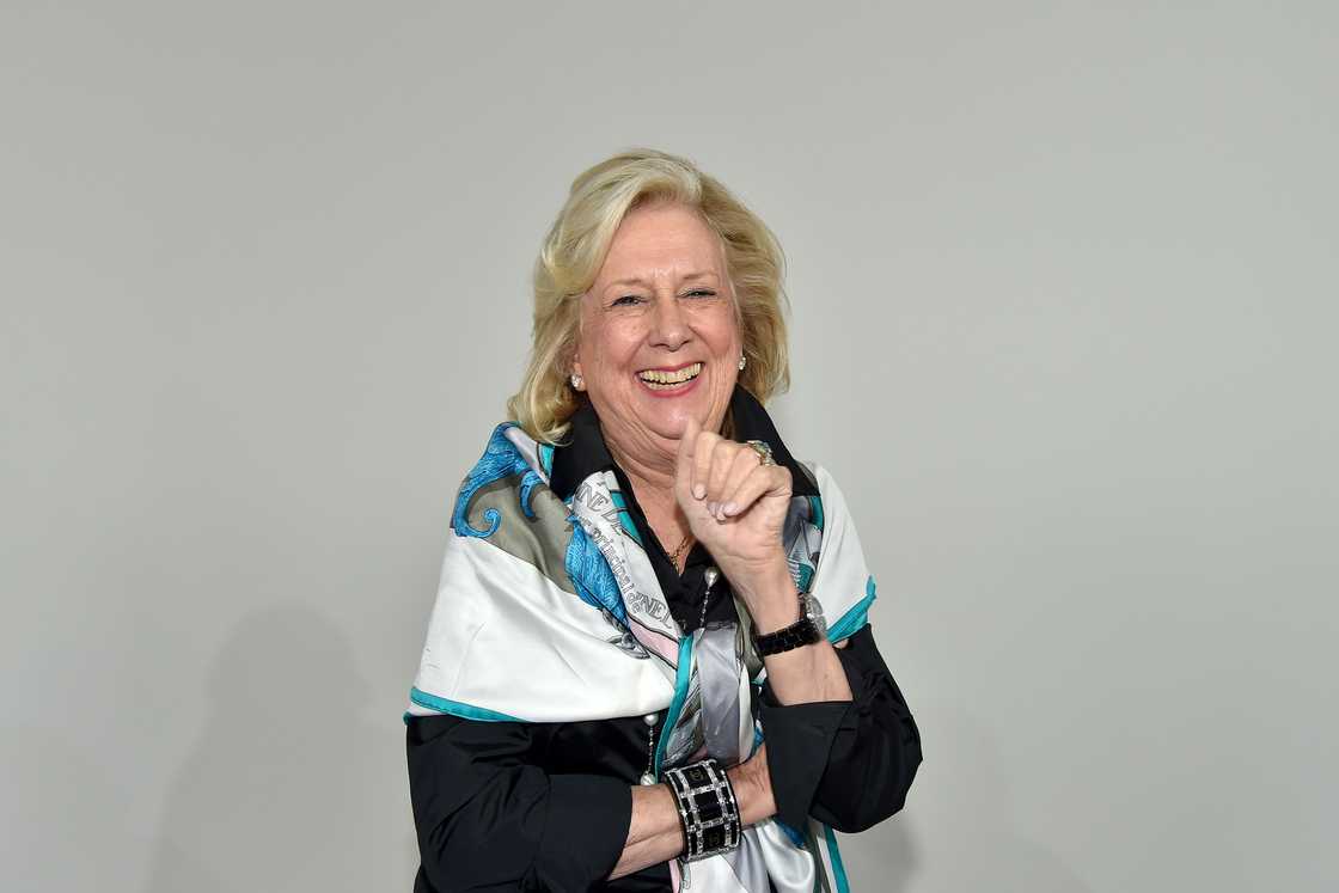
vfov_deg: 35.1
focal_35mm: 38
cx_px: 670
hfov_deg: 50.7
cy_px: 446
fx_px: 1413
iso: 500
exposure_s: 1/60
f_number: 6.3
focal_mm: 38
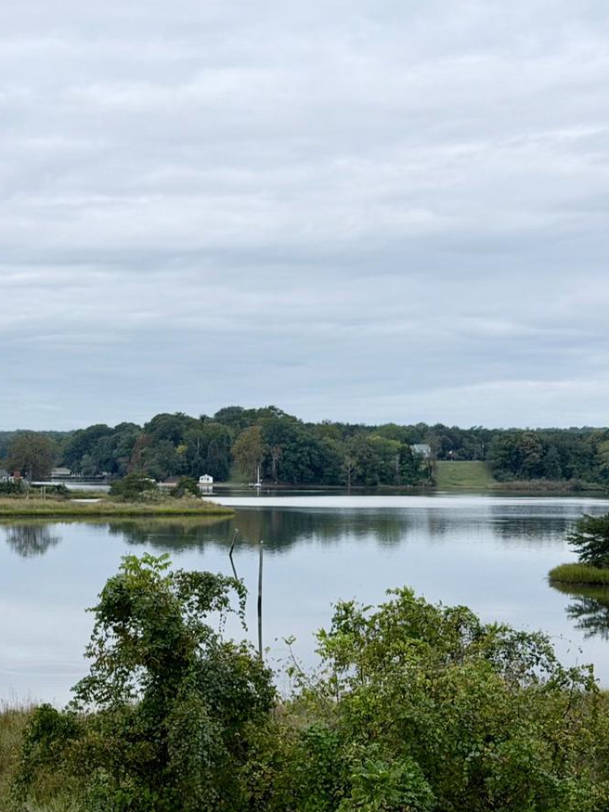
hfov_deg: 18.6
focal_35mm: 79
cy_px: 354
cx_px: 188
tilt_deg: +2.9
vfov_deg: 24.7
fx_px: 1854
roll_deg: -0.1
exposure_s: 1/5587
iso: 64
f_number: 1.78
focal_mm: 6.76
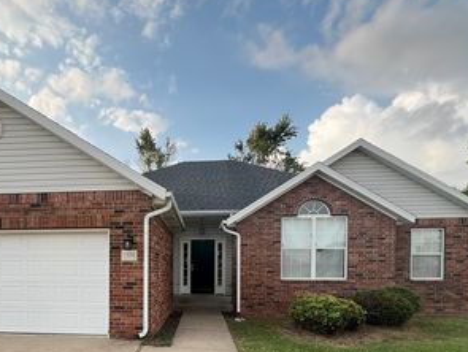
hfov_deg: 74.7
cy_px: 277
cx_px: 170
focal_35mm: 22
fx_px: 298
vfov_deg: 57.1
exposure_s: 1/334
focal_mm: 1.57
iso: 32
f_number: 1.8
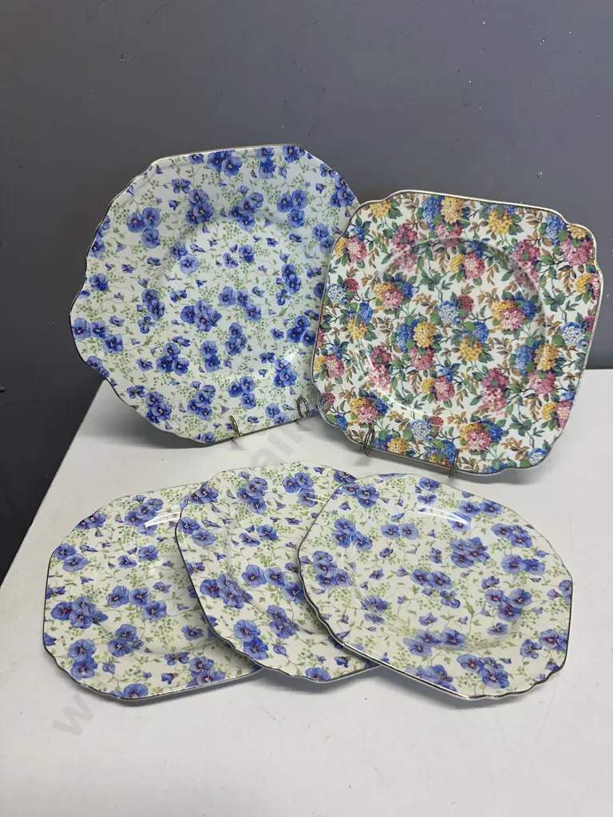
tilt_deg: -33.7
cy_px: 408
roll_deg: -0.3
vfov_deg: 71.6
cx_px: 306
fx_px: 567
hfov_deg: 56.8
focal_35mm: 24
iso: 64
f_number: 1.78
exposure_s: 1/100
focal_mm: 6.86
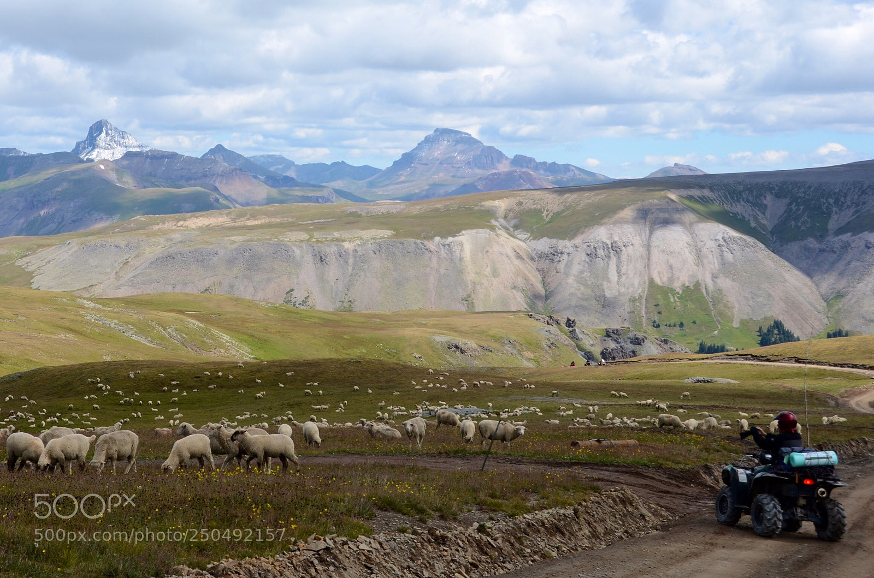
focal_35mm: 48
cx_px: 437
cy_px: 289
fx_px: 1163
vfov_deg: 27.9
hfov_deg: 41.2
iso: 100
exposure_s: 1/250
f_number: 8
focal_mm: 32
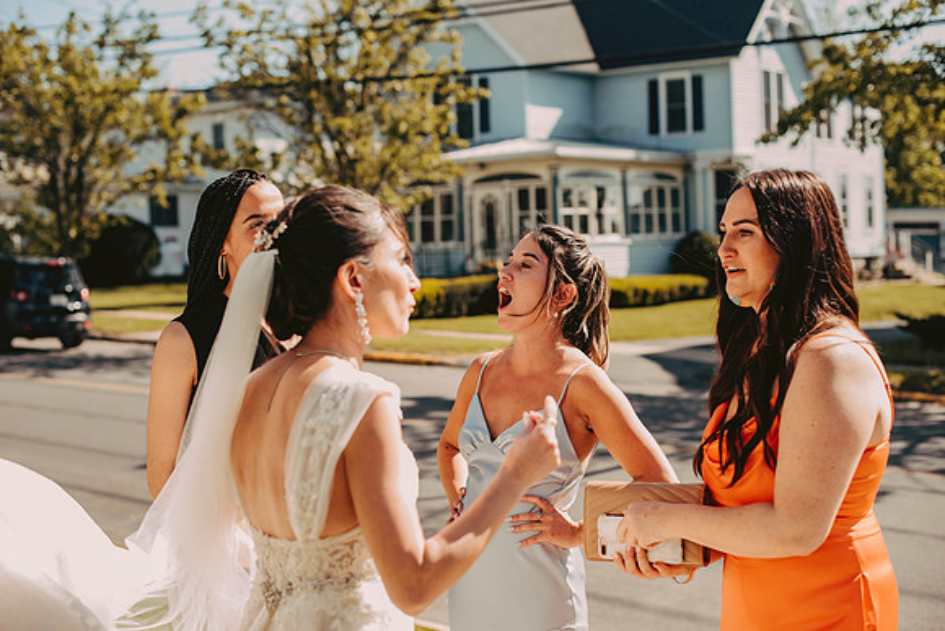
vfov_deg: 27.0
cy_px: 316
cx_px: 472
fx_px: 1313
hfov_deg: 39.6
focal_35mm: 50
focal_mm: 50
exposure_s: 1/640
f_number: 2.8
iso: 200
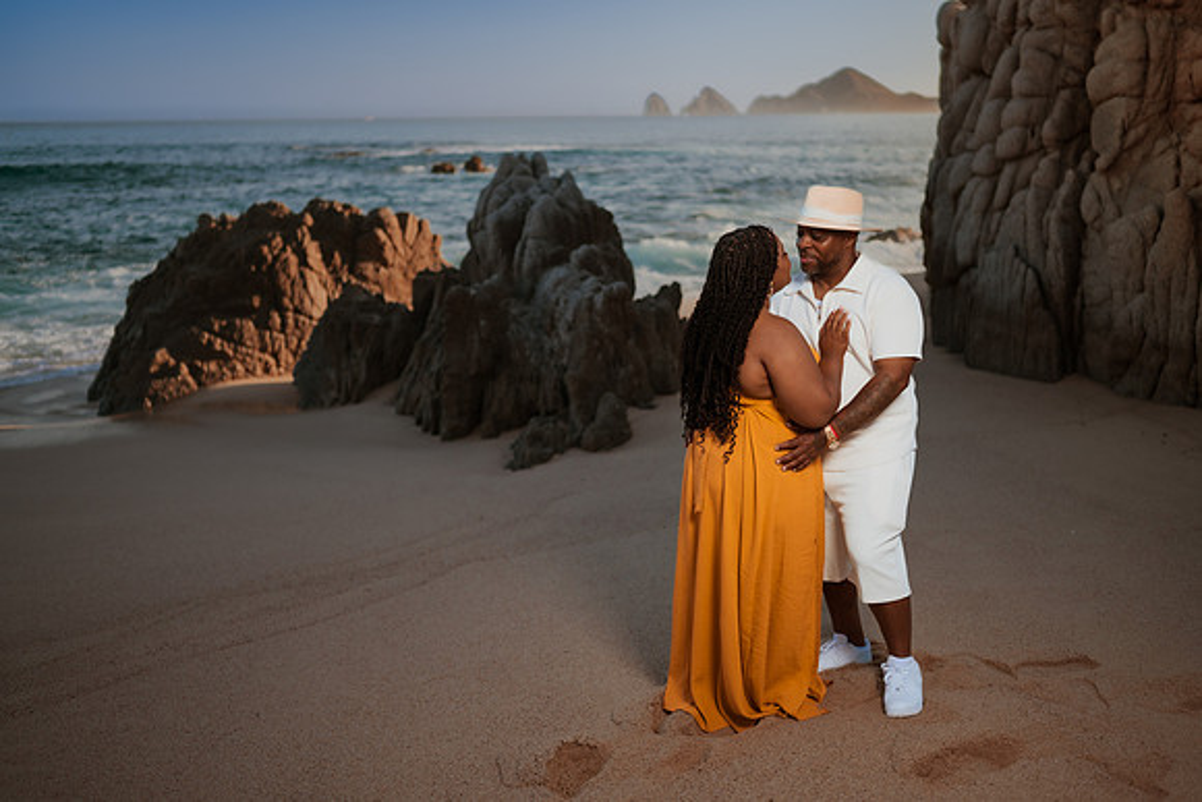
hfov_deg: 54.4
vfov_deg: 37.9
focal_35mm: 35
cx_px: 601
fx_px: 1169
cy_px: 401
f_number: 1.8
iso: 100
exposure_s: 1/2500
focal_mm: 35
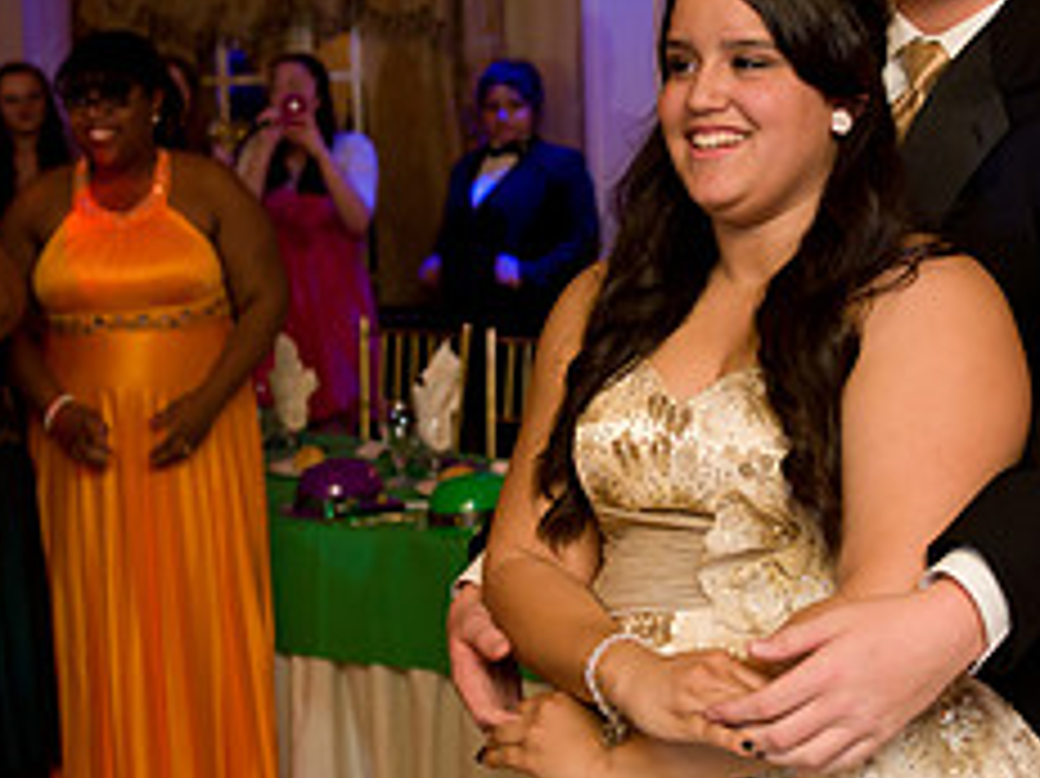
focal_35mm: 82
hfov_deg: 23.8
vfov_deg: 17.9
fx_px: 2462
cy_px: 283
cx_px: 590
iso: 1600
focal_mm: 34
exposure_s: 1/125
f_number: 3.2
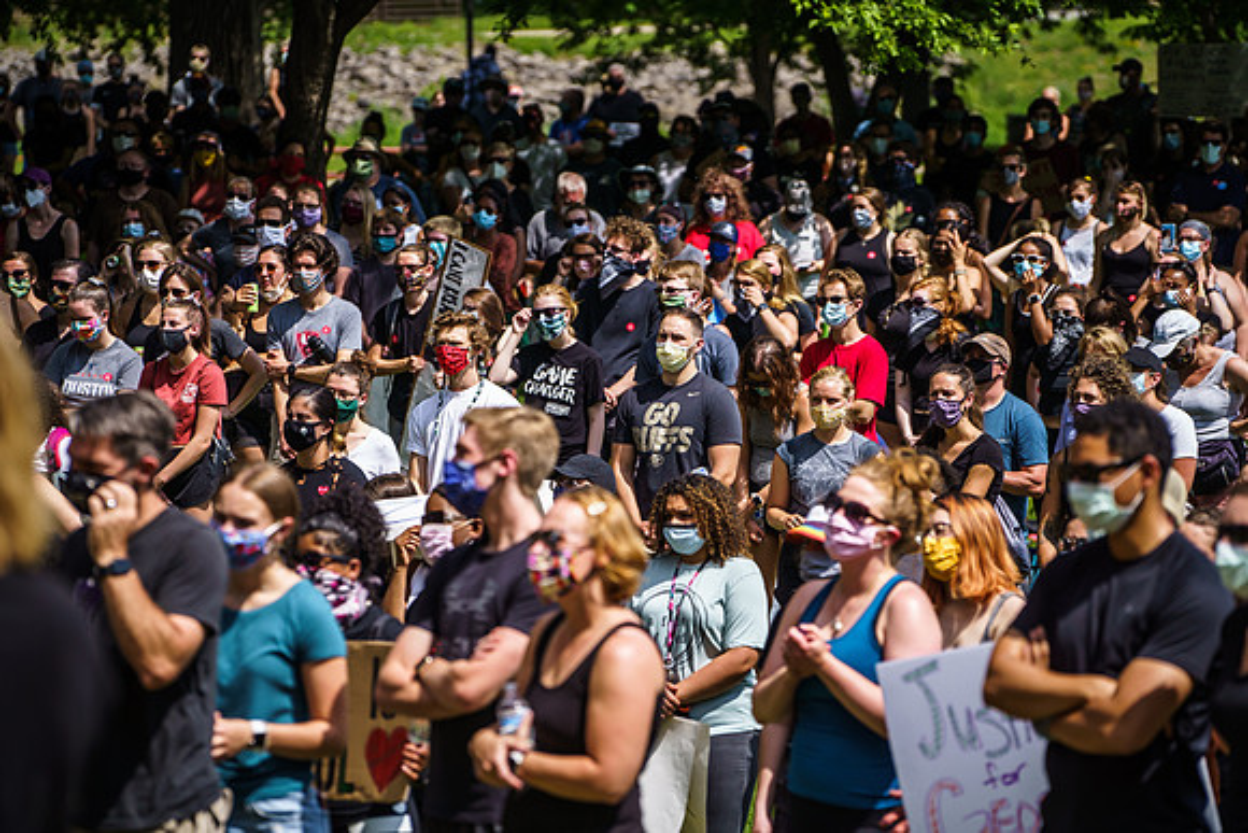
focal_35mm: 200
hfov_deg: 10.3
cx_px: 624
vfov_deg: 6.9
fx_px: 6935
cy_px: 416
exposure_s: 1/1250
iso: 320
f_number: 5
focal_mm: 200
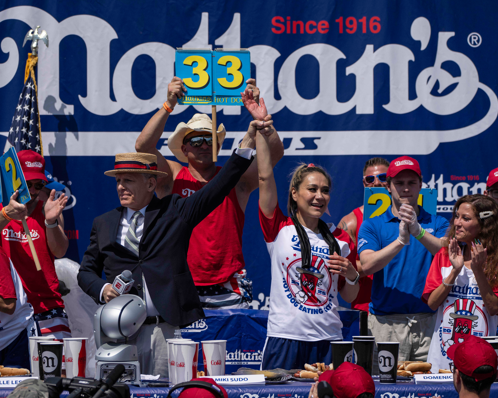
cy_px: 199
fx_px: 2461
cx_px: 240
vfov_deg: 9.3
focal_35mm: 167
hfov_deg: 11.6
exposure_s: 1/4000
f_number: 5.6
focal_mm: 148
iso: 160
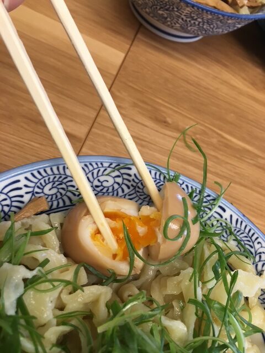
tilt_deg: -59.3
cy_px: 176
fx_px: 296
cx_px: 132
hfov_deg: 48.2
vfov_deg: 61.7
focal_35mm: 29
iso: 50
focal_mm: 4.15
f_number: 2.2
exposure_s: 1/30
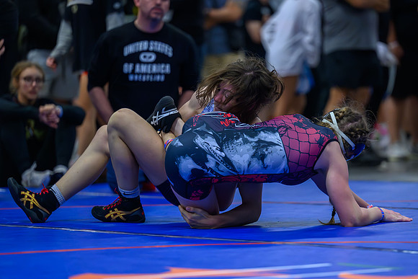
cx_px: 236
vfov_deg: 6.7
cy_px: 157
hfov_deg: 10.1
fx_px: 2368
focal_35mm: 204
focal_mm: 160
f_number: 2.8
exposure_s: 1/640
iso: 7200
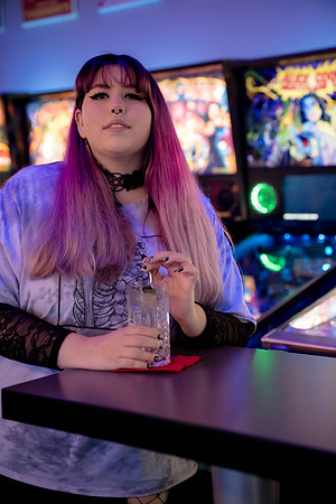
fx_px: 840
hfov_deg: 22.6
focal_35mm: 60
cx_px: 168
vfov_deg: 33.4
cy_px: 252
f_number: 2.8
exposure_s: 1/160
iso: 6400
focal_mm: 60
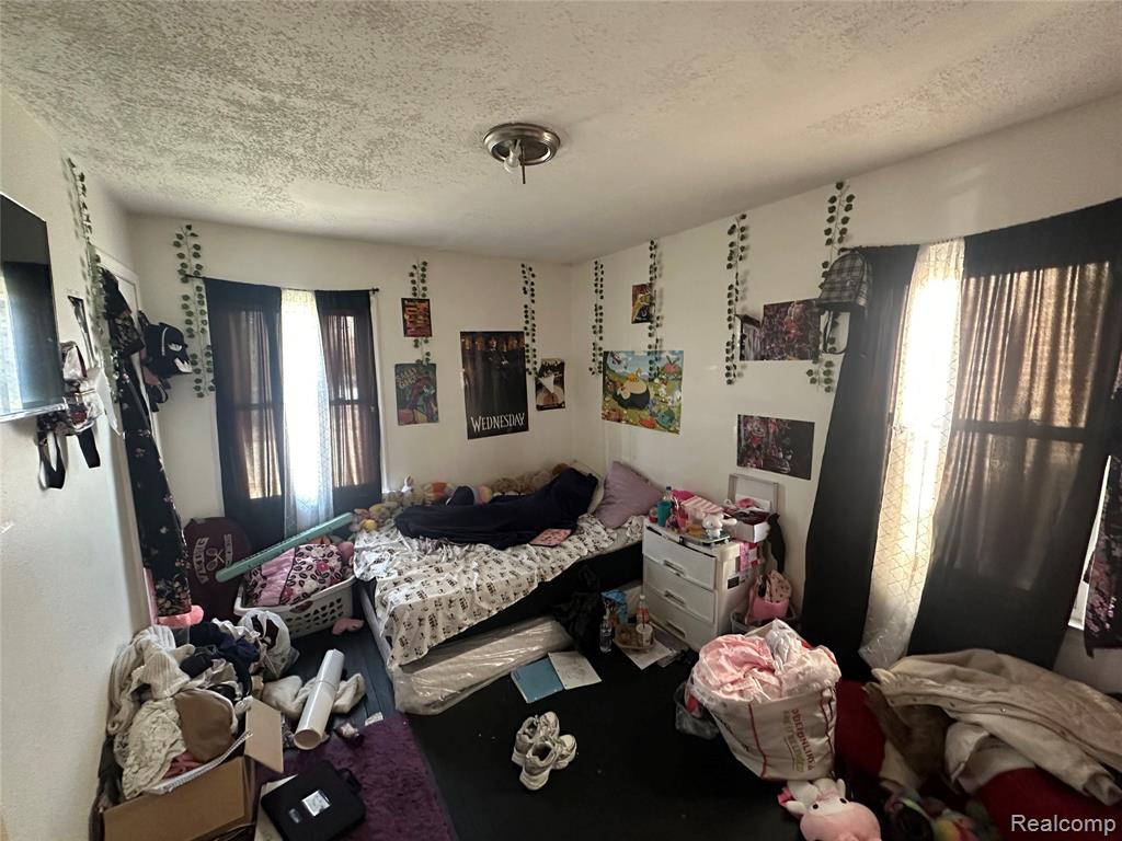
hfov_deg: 102.1
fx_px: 454
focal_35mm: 14
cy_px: 420
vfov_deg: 85.7
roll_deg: +1.4
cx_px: 561
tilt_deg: -6.4
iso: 1000
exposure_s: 1/60
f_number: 2.2
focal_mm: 2.22
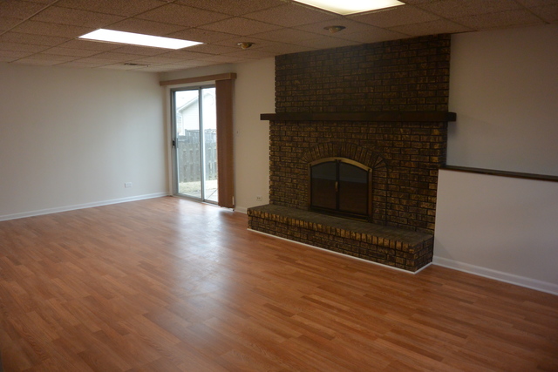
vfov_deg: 48.0
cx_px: 279
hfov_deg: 67.4
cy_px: 186
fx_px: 419
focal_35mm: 27
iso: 400
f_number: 3.5
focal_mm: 10
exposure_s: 1/125
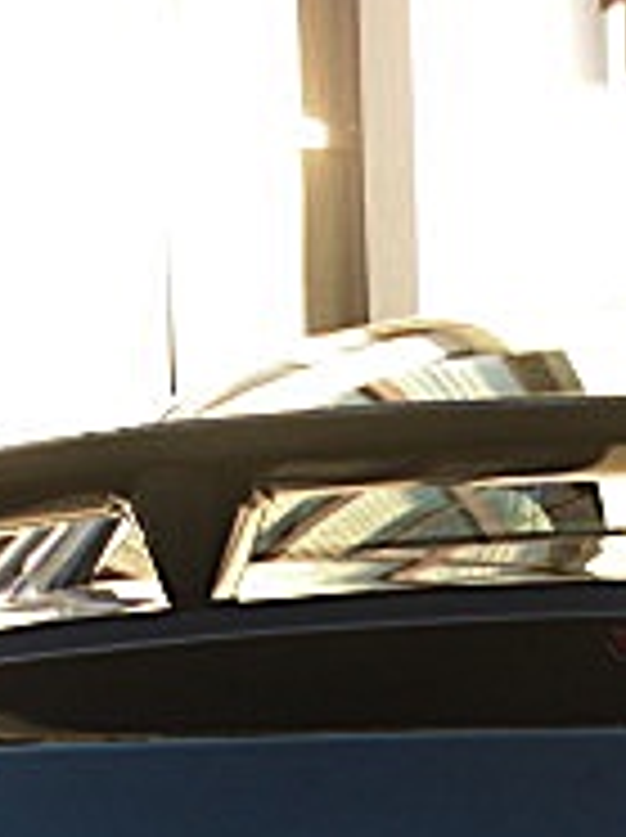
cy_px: 1066
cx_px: 761
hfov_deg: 11.7
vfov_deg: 15.2
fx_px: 2997
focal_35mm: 124
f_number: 2.8
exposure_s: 1/60
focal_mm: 6.3
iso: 50
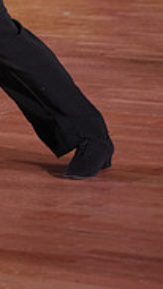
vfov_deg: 6.7
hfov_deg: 3.8
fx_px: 2442
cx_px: -138
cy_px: -103
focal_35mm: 318
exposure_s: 1/800
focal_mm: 96
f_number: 2.8
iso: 1600
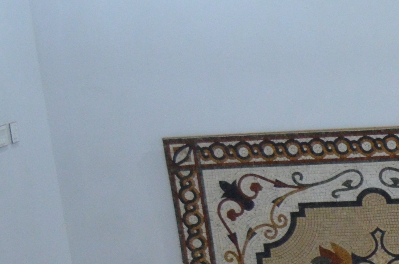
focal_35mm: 157
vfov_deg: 8.4
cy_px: 466
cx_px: 857
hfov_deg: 11.5
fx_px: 1736
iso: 2000
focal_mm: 24
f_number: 4
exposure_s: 1/30
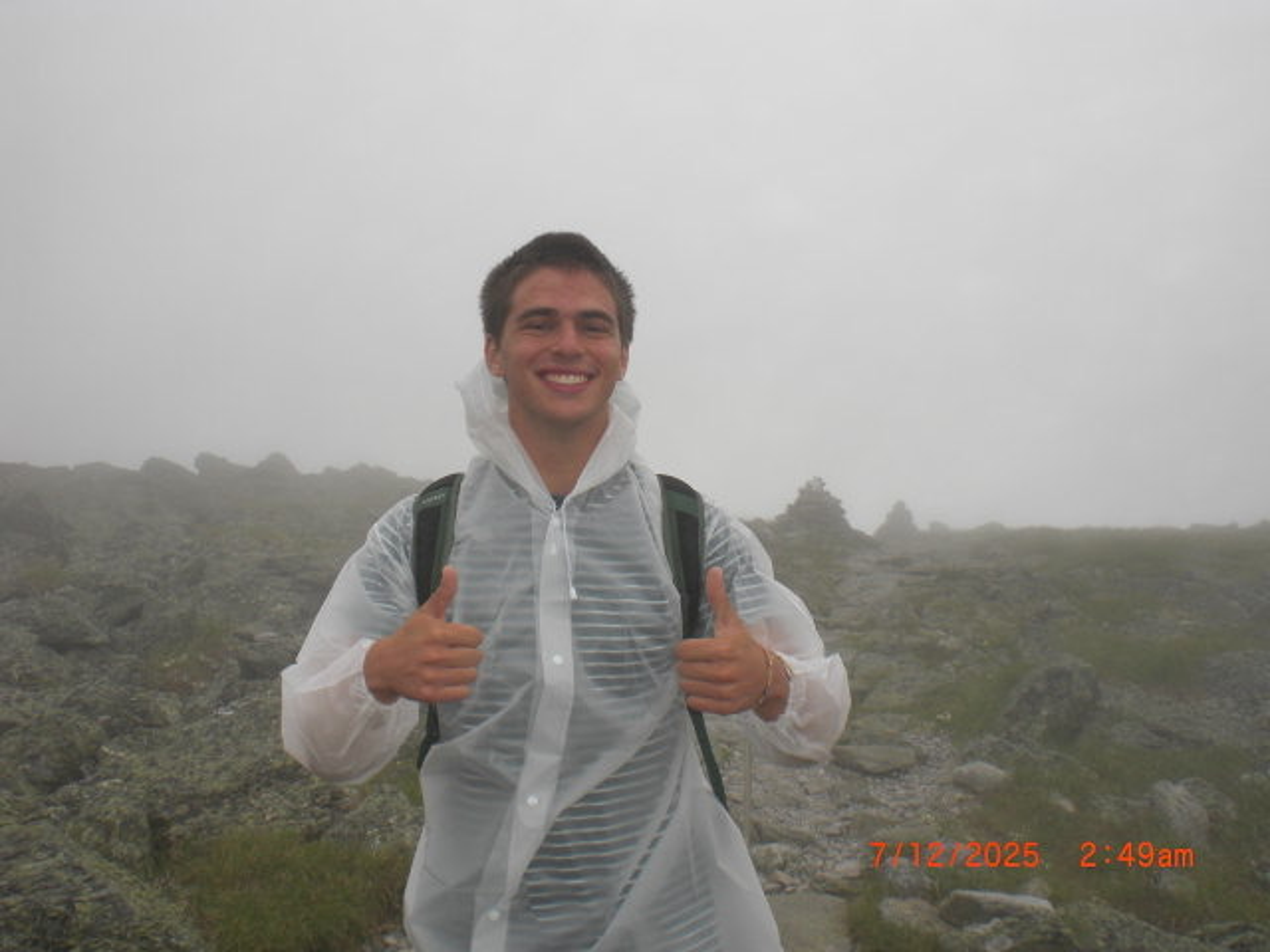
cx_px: 635
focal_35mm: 38
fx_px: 1394
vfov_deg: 37.7
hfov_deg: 49.0
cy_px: 476
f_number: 5.6
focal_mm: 6.3
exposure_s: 1/250
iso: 64
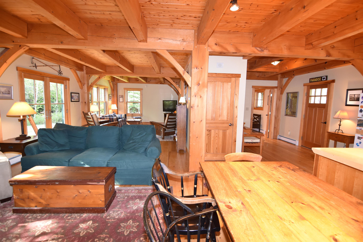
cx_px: 182
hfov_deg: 95.0
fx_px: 166
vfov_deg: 72.1
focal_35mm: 16
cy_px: 121
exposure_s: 1/60
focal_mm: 11
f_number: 4
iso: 800
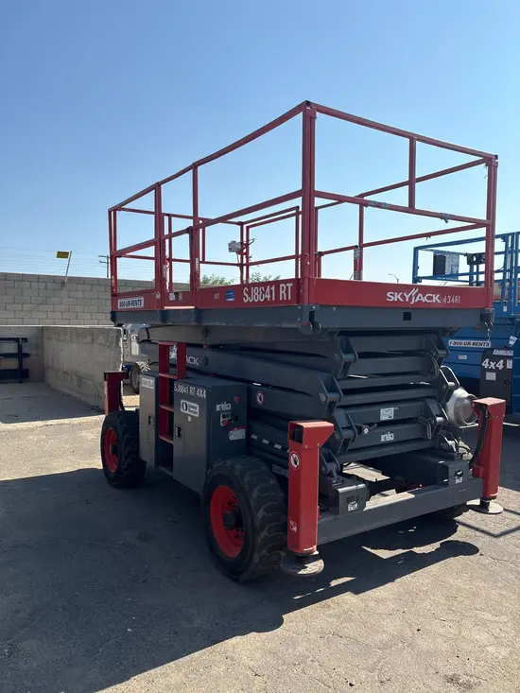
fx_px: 521
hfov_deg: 53.1
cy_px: 346
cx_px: 260
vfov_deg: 67.3
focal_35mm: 26
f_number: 1.6
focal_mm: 5.96
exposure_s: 1/4608
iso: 50
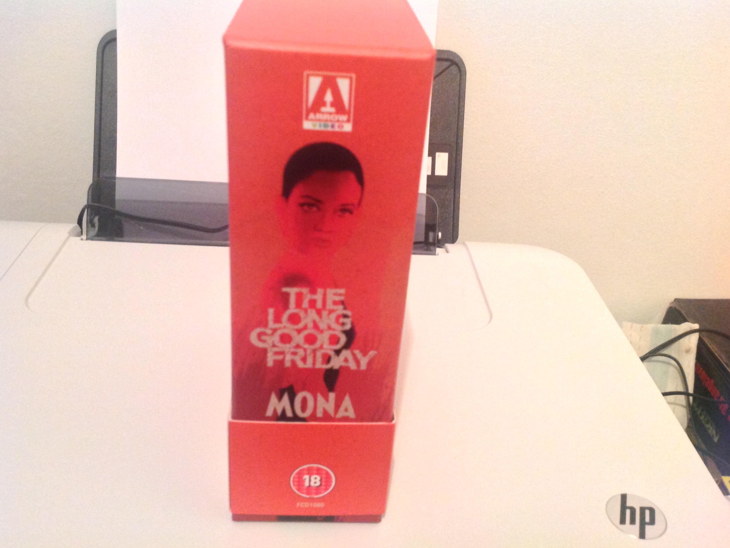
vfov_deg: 39.7
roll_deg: -3.3
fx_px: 759
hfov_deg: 51.4
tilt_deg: -27.3
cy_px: 276
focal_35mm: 36
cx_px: 359
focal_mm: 4.28
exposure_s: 1/17
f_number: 2.4
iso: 320
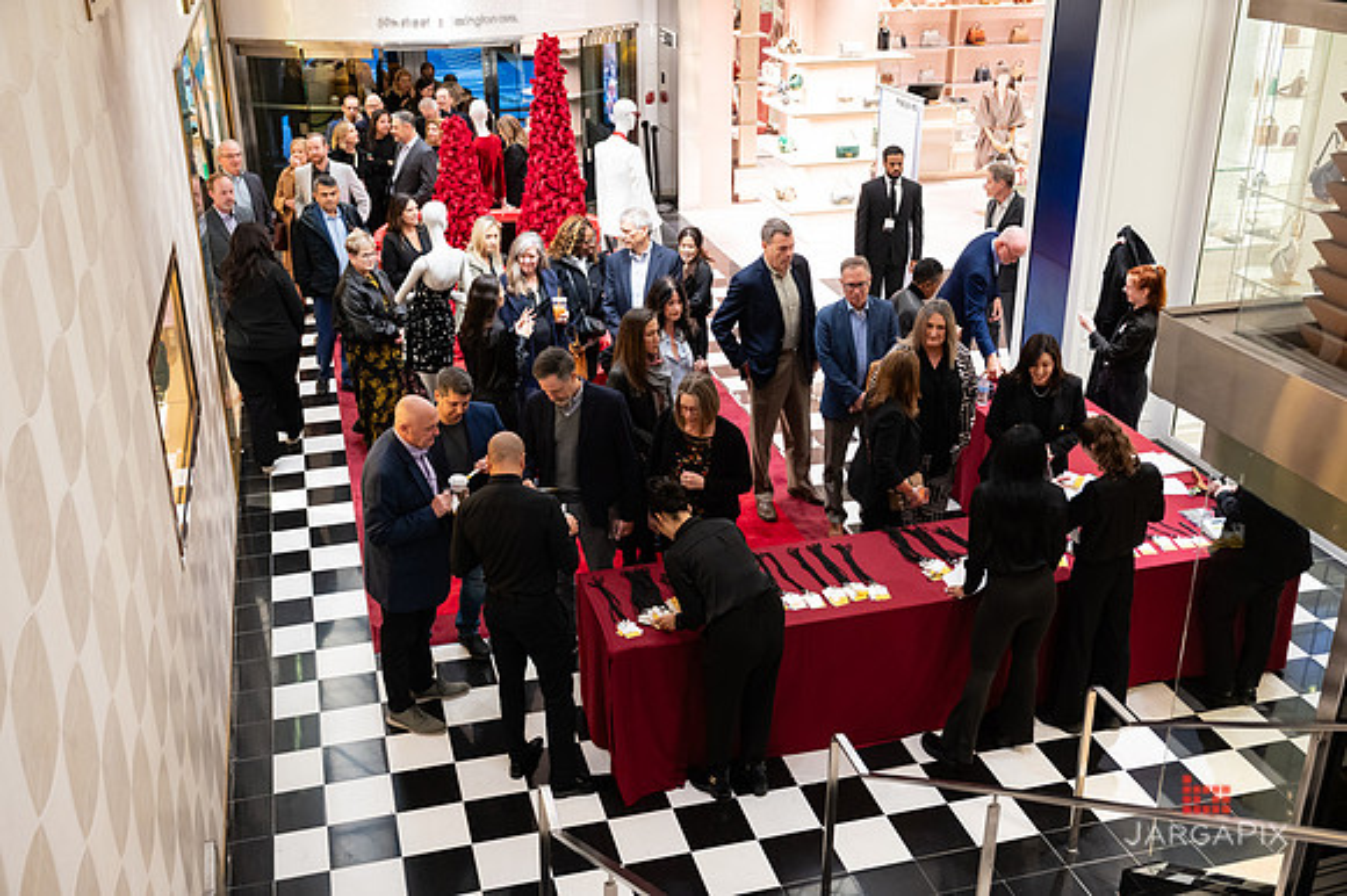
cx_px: 672
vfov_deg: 37.3
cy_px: 448
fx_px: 1330
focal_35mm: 36
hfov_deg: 53.7
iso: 1600
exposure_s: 1/160
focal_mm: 34.5
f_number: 3.2
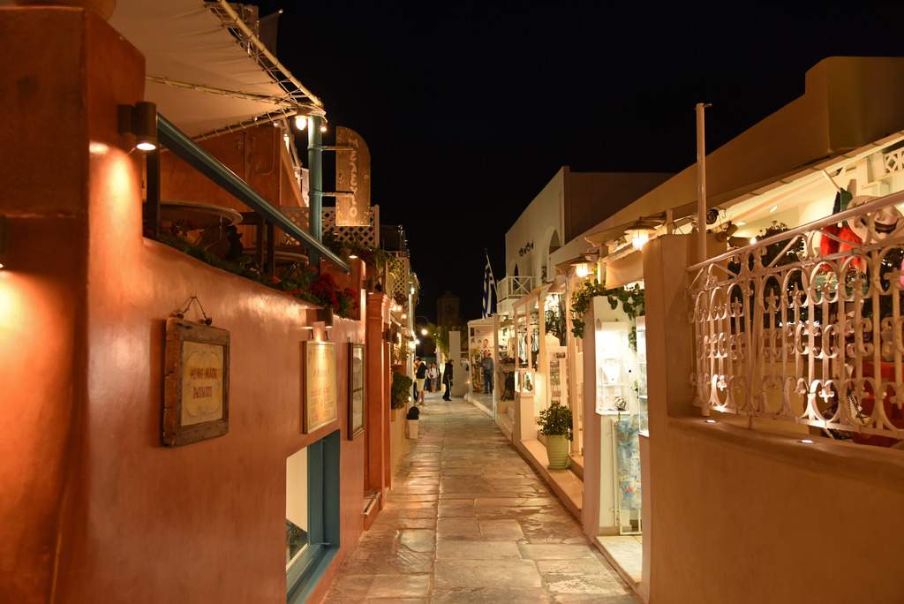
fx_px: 754
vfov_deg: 43.7
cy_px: 302
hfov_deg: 61.9
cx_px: 452
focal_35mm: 30
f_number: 4
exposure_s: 1/100
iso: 1000
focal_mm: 30
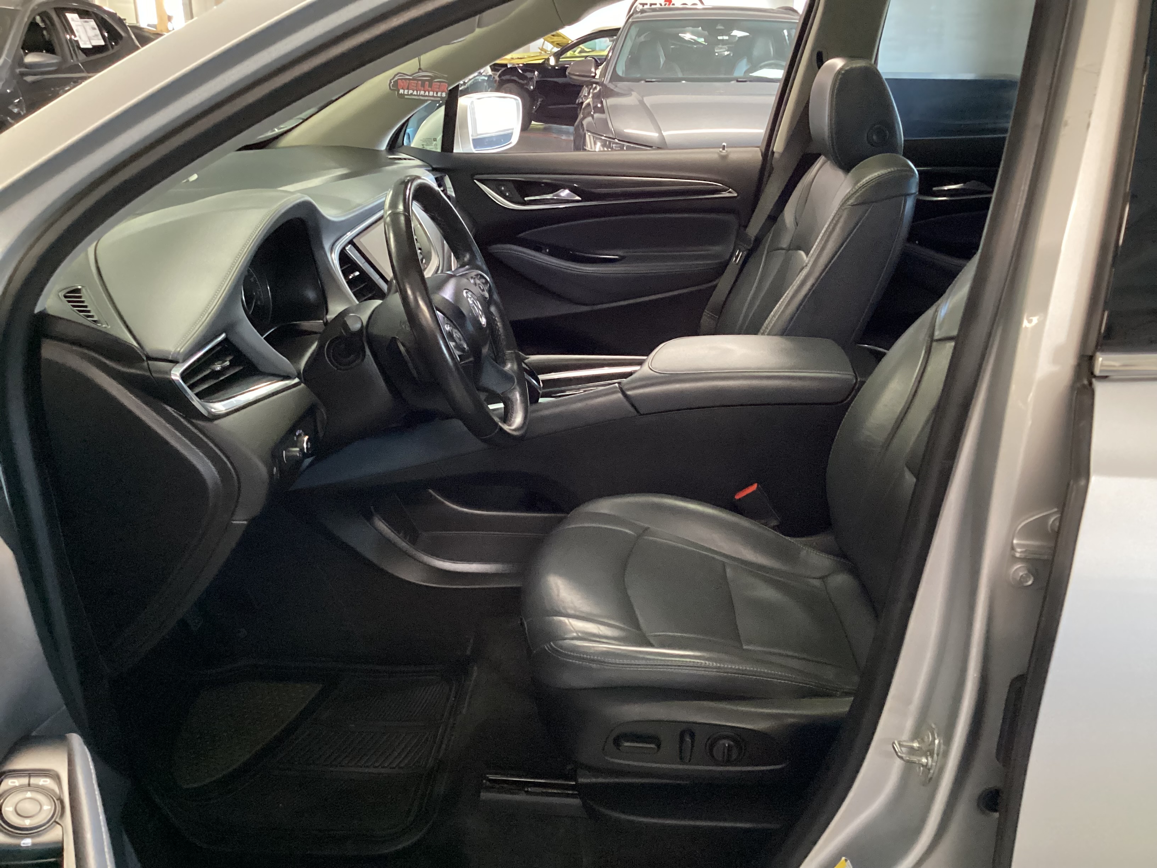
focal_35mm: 31
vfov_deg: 45.4
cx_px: 578
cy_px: 434
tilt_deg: -24.2
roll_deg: -1.1
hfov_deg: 58.4
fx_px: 1036
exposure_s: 1/40
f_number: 2.4
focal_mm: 3.3
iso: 400
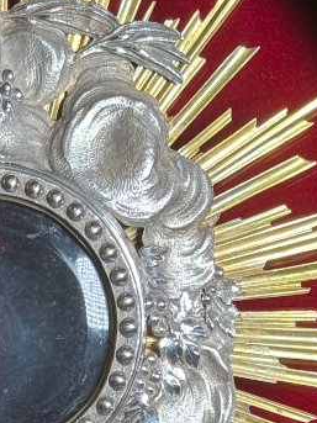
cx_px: 58
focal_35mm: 168
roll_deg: +0.3
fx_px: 2053
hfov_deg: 8.8
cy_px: 692
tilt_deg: -11.7
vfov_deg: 11.2
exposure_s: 1/96
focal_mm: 6.76
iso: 80
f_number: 1.78
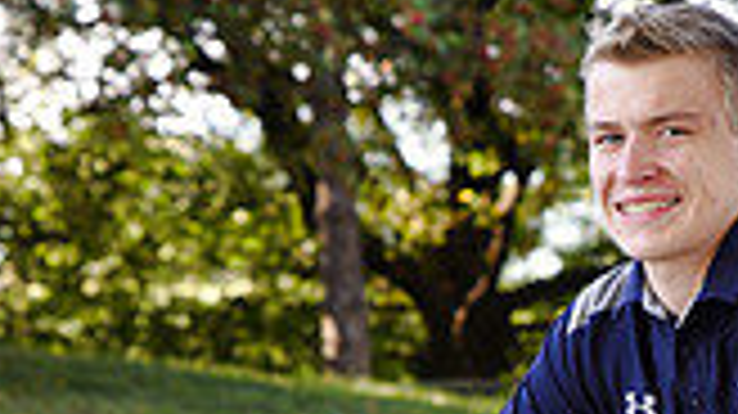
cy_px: 637
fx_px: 5065
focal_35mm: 259
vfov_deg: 4.6
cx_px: 549
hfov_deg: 8.3
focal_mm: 70
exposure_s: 1/100
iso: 200
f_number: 5
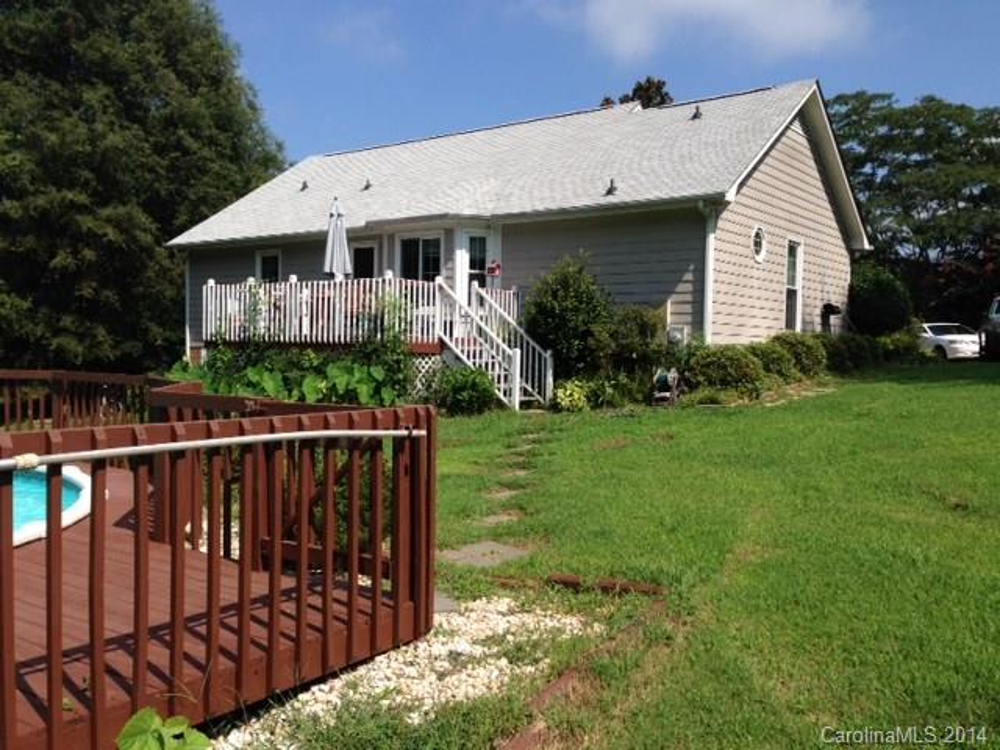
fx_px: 953
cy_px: 375
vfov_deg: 42.9
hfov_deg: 55.4
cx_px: 500
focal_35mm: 33
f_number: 2.4
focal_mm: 4.12
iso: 50
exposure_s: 1/1869
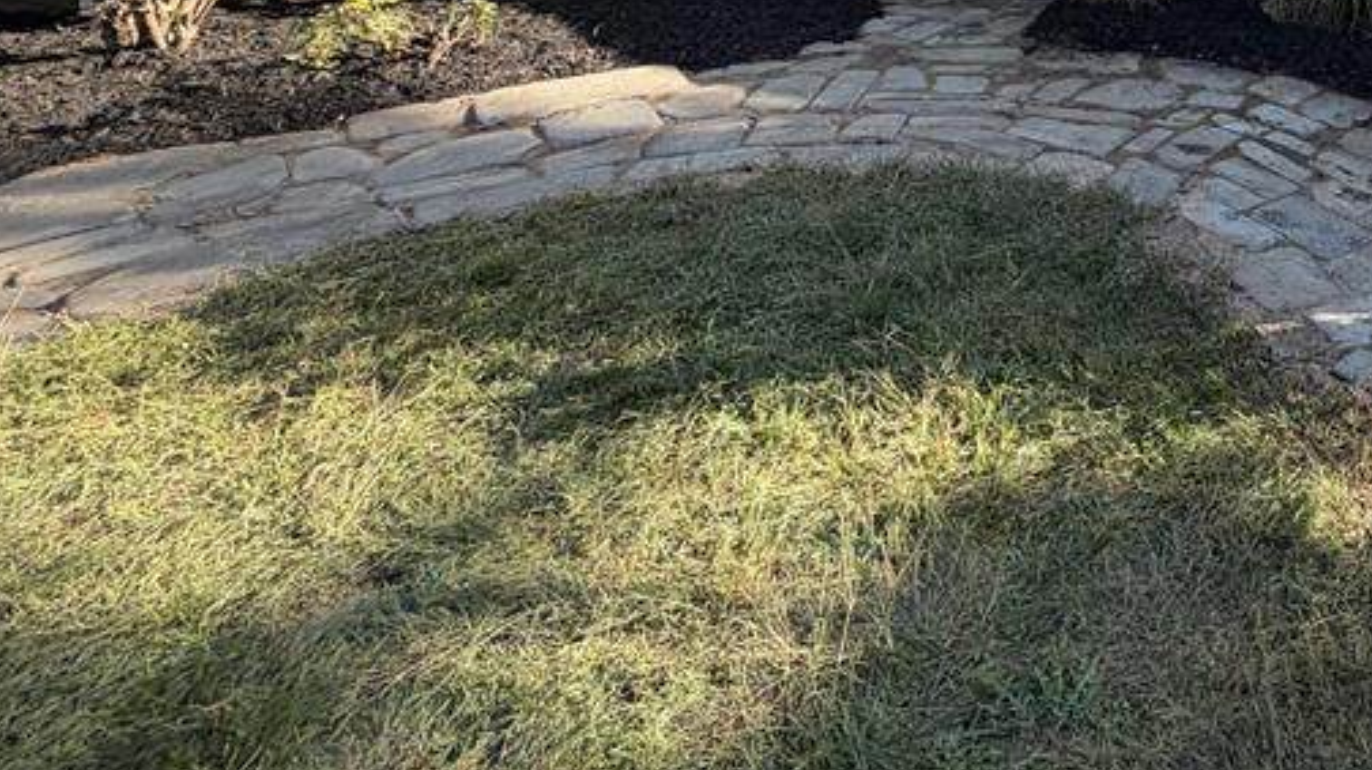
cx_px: 1328
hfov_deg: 51.9
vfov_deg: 31.2
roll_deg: -0.1
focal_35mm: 31
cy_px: -171
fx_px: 1127
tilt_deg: -5.4
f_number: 2.2
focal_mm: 2.22
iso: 40
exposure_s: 1/226
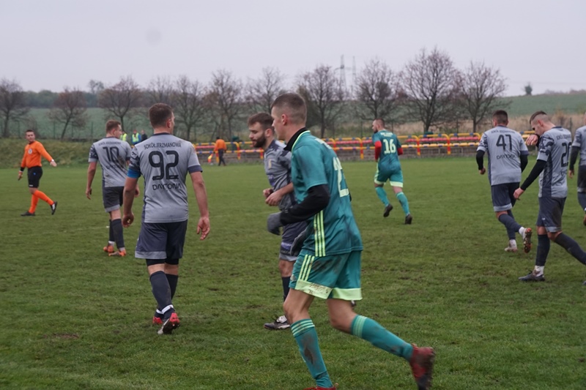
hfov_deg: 24.8
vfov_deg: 16.6
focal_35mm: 82
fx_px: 1334
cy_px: 195
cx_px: 293
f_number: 5.6
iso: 640
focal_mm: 55
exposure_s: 1/160
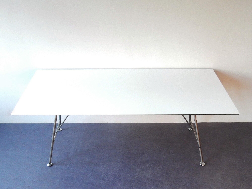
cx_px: 126
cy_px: 94
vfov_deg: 54.9
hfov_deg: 69.4
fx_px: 182
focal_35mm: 25
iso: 400
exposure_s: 1/25
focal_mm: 4.5
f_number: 3.7
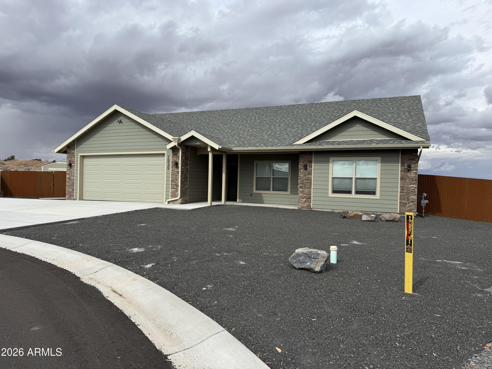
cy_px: 184
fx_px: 341
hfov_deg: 71.6
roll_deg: -1.4
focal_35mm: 24
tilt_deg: -0.6
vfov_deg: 56.8
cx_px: 246
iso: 80
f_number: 1.78
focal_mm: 6.76
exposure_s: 1/5319
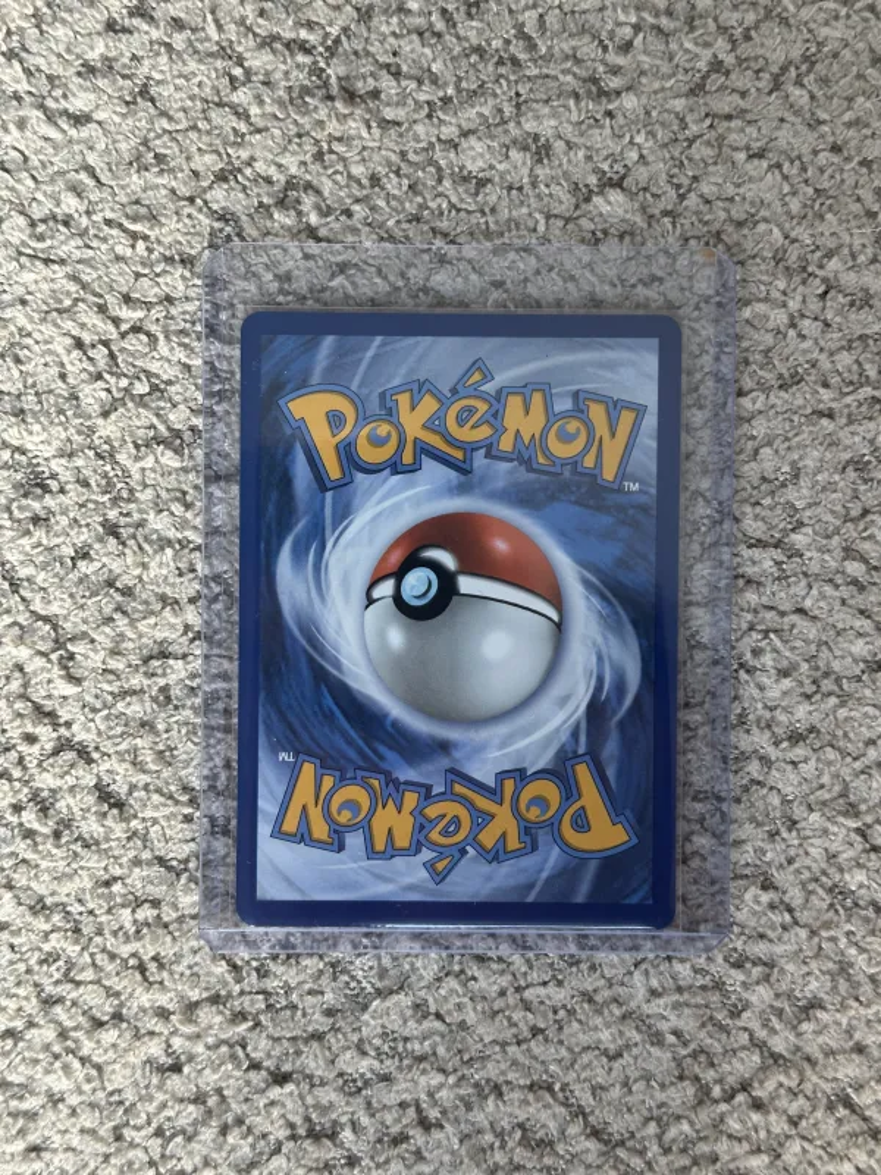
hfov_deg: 30.3
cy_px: 588
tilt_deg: -88.8
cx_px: 440
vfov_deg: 39.7
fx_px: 1629
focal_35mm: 48
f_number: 1.78
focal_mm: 6.86
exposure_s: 1/60
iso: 100
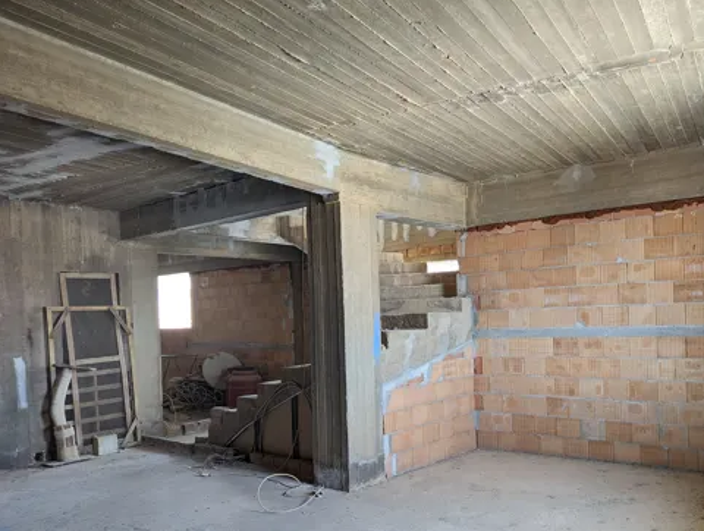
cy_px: 327
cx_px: 439
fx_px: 611
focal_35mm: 30
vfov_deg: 46.6
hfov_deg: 59.1
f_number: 1.85
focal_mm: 6.81
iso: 163
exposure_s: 1/99.3
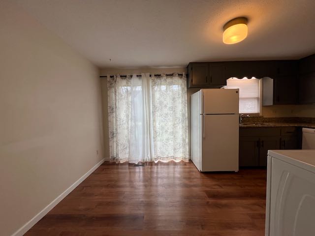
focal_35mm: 13
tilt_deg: -3.4
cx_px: 158
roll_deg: +1.5
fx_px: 118
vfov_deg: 89.9
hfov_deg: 106.2
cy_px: 118
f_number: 1.8
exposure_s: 1/120
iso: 50
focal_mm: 1.57
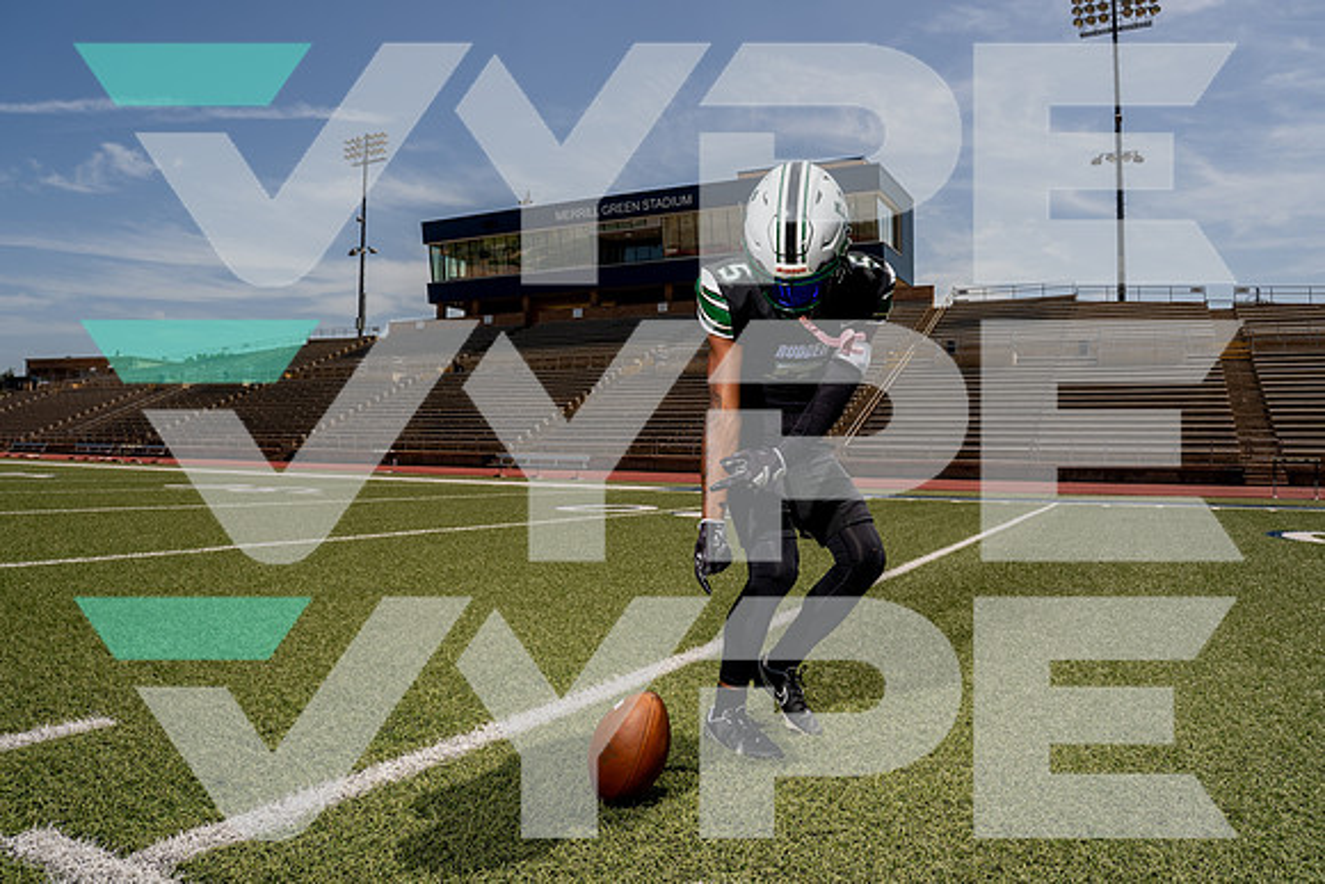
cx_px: 651
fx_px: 948
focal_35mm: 26
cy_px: 437
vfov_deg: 50.0
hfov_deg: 69.9
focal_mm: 24
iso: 100
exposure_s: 1/250
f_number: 8
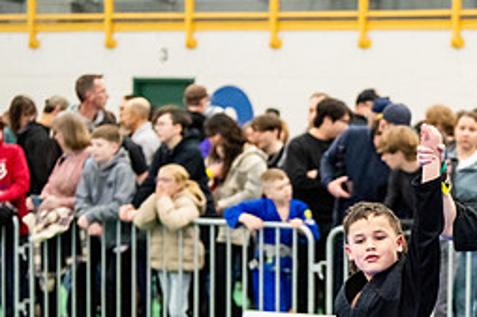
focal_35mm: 160
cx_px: 518
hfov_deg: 12.6
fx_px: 2119
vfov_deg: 8.5
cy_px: 361
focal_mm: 70
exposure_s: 1/500
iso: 5000
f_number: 2.8
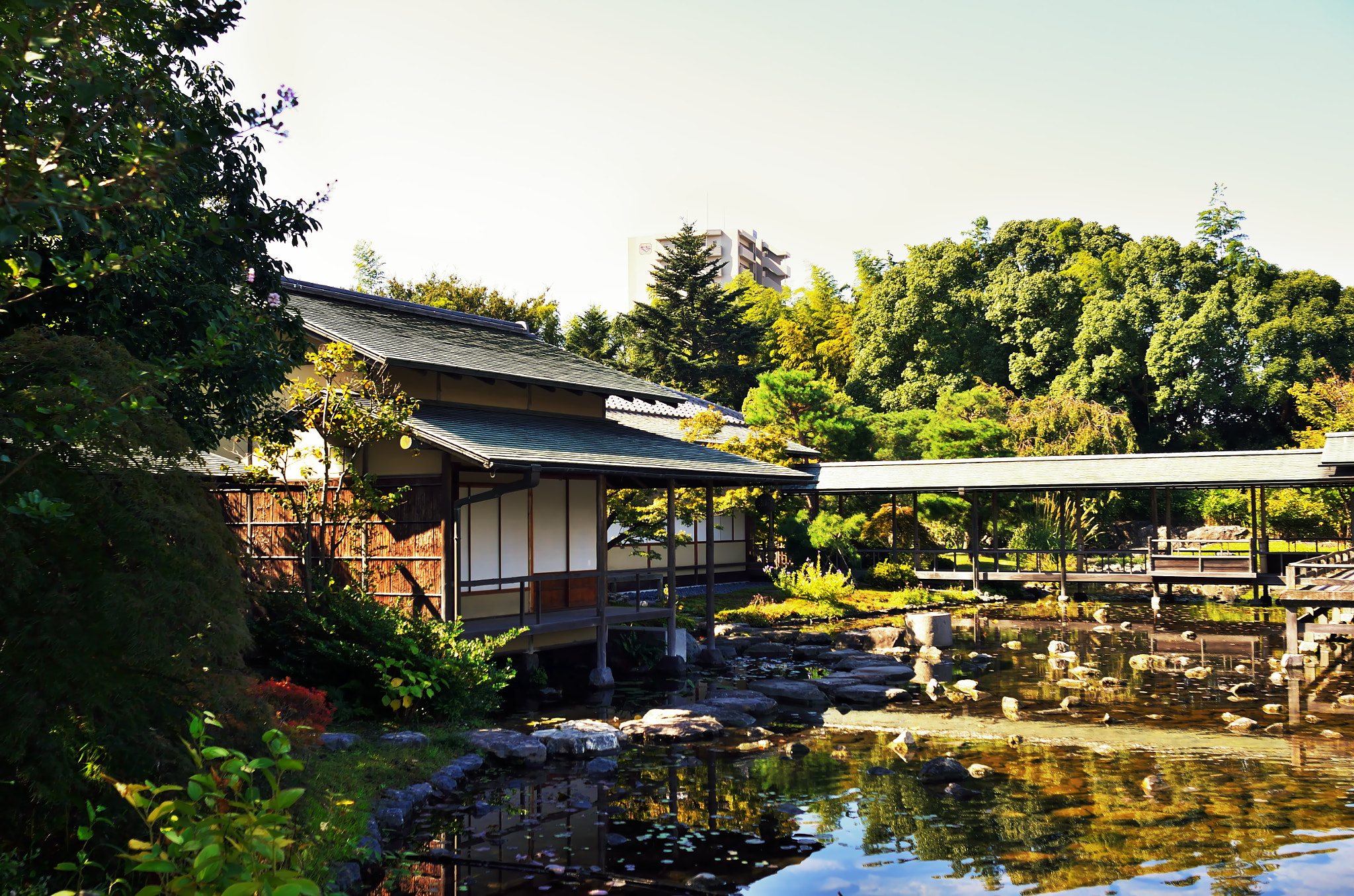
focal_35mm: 36
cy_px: 448
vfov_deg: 36.7
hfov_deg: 53.2
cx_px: 677
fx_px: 1351
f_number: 5
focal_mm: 24
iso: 200
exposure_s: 1/500
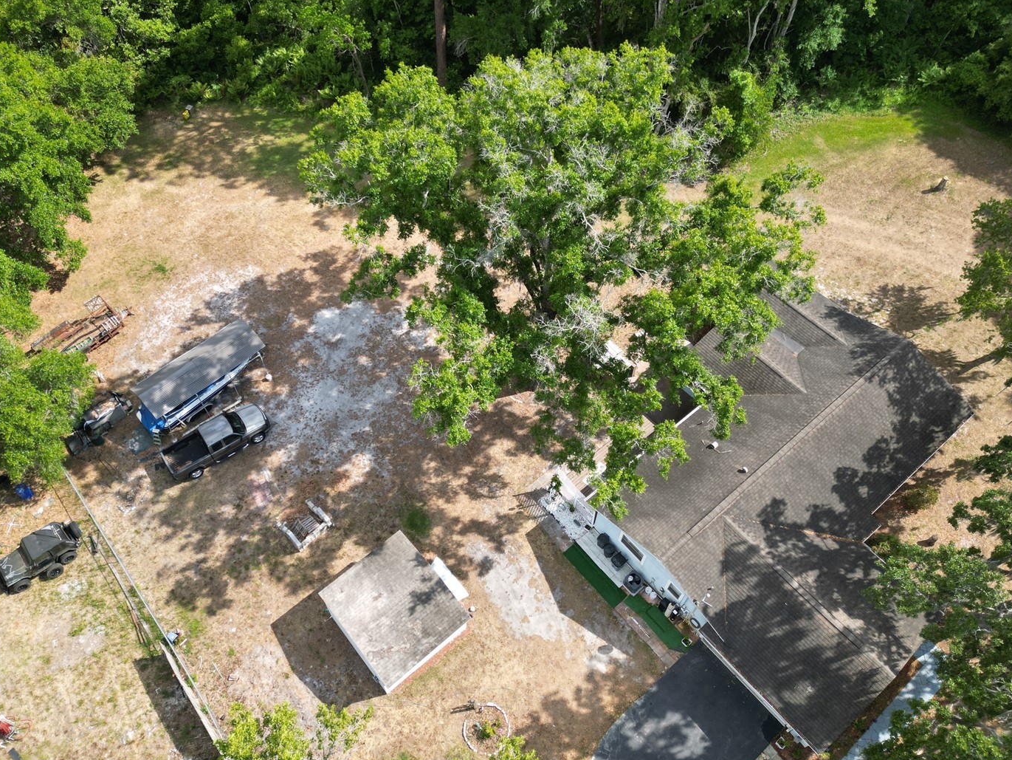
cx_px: 486
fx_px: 819
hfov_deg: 63.4
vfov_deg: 49.7
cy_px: 347
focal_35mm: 28
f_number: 1.7
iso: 110
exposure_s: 1/1250
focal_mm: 6.72
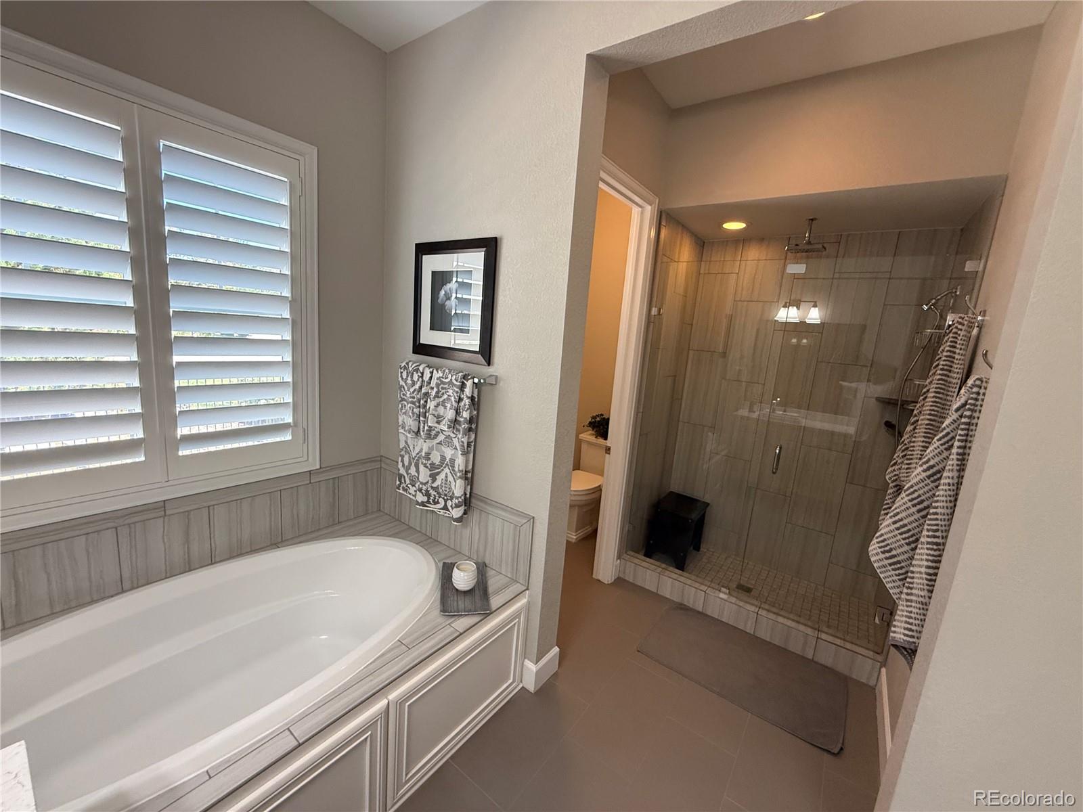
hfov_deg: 102.1
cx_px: 542
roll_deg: -4.5
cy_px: 406
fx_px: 438
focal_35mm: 14
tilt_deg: -9.9
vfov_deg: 85.7
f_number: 2.2
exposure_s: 1/120
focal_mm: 2.22
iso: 320
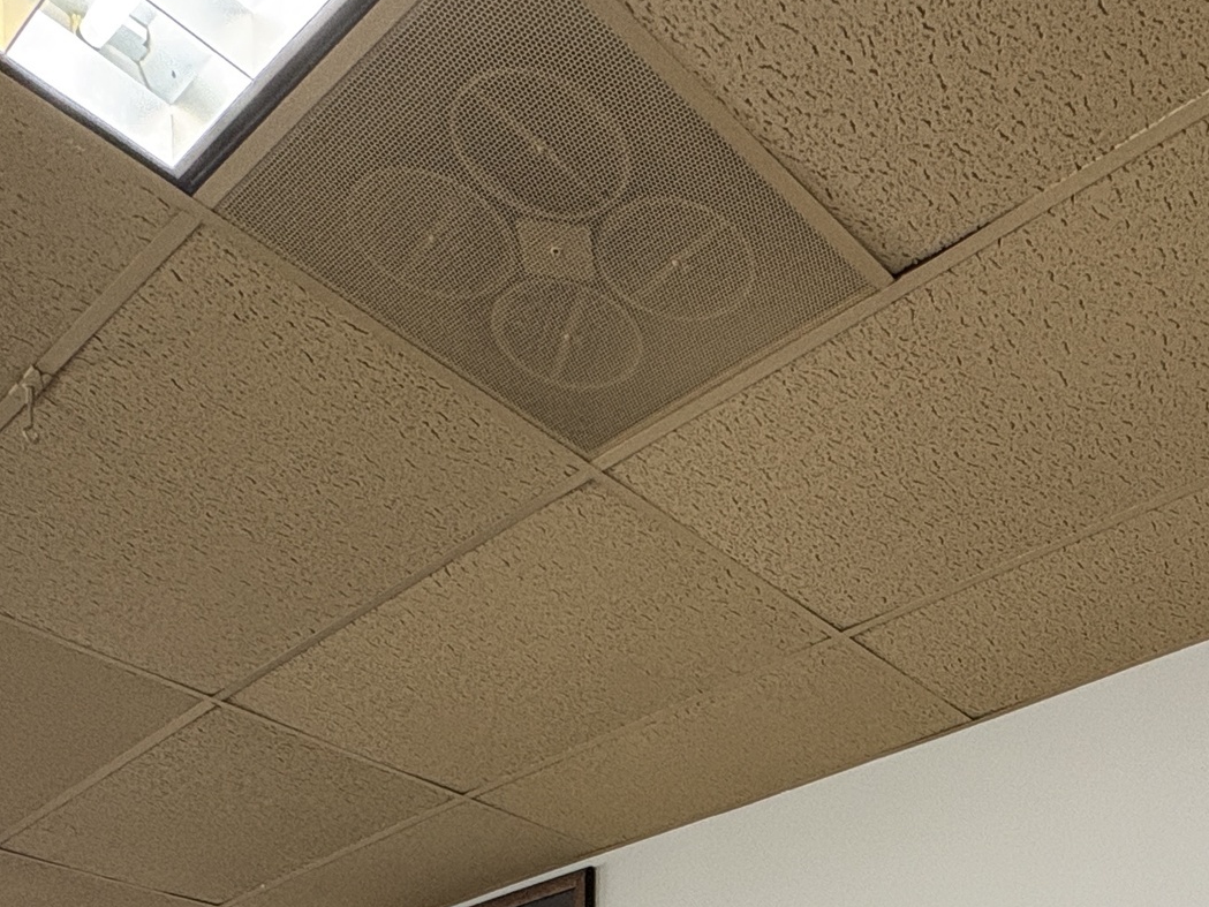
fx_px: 1432
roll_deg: +1.0
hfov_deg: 44.1
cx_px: 921
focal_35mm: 41
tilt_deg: +3.9
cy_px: 1287
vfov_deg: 27.1
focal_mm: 2.22
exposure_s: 1/60
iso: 160
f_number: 2.2
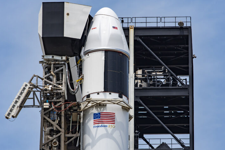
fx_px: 2169
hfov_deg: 5.9
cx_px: 114
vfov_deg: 4.0
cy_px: 75
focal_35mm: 347
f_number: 8
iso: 100
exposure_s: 1/1000
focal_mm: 200
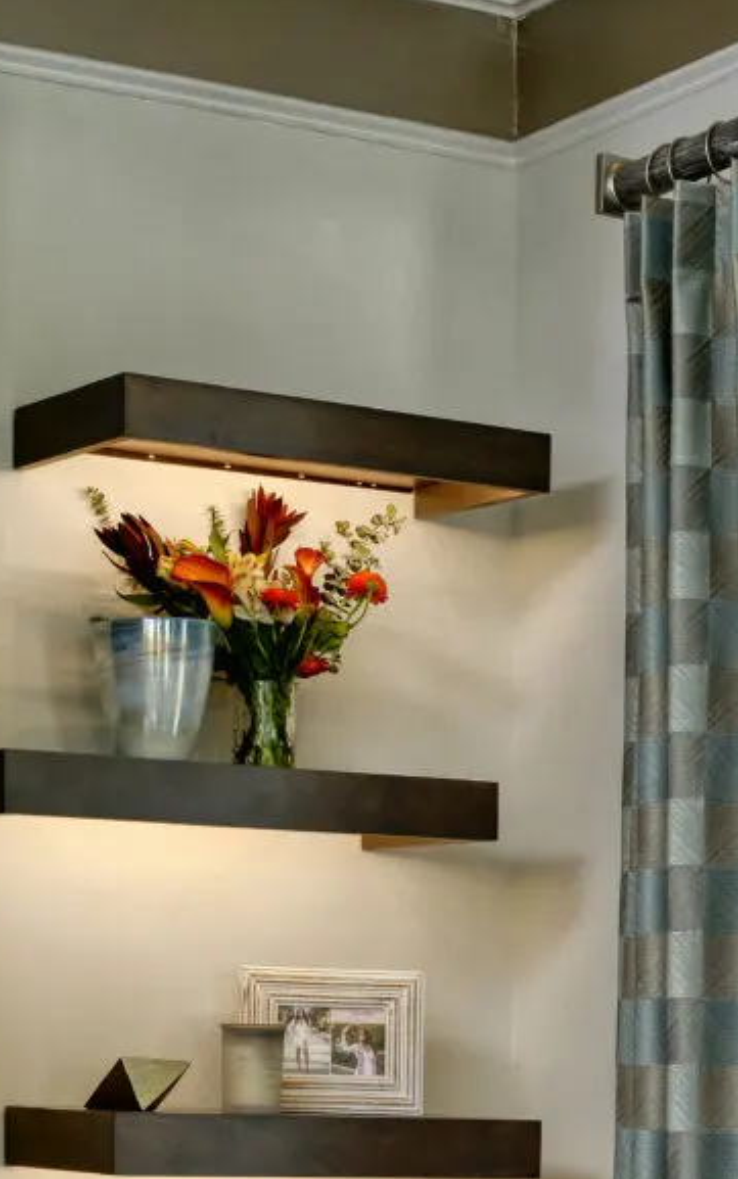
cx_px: 633
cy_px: 1185
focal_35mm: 106
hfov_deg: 12.3
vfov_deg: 19.1
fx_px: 3409
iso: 320
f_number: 9
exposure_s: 1/30
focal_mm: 40
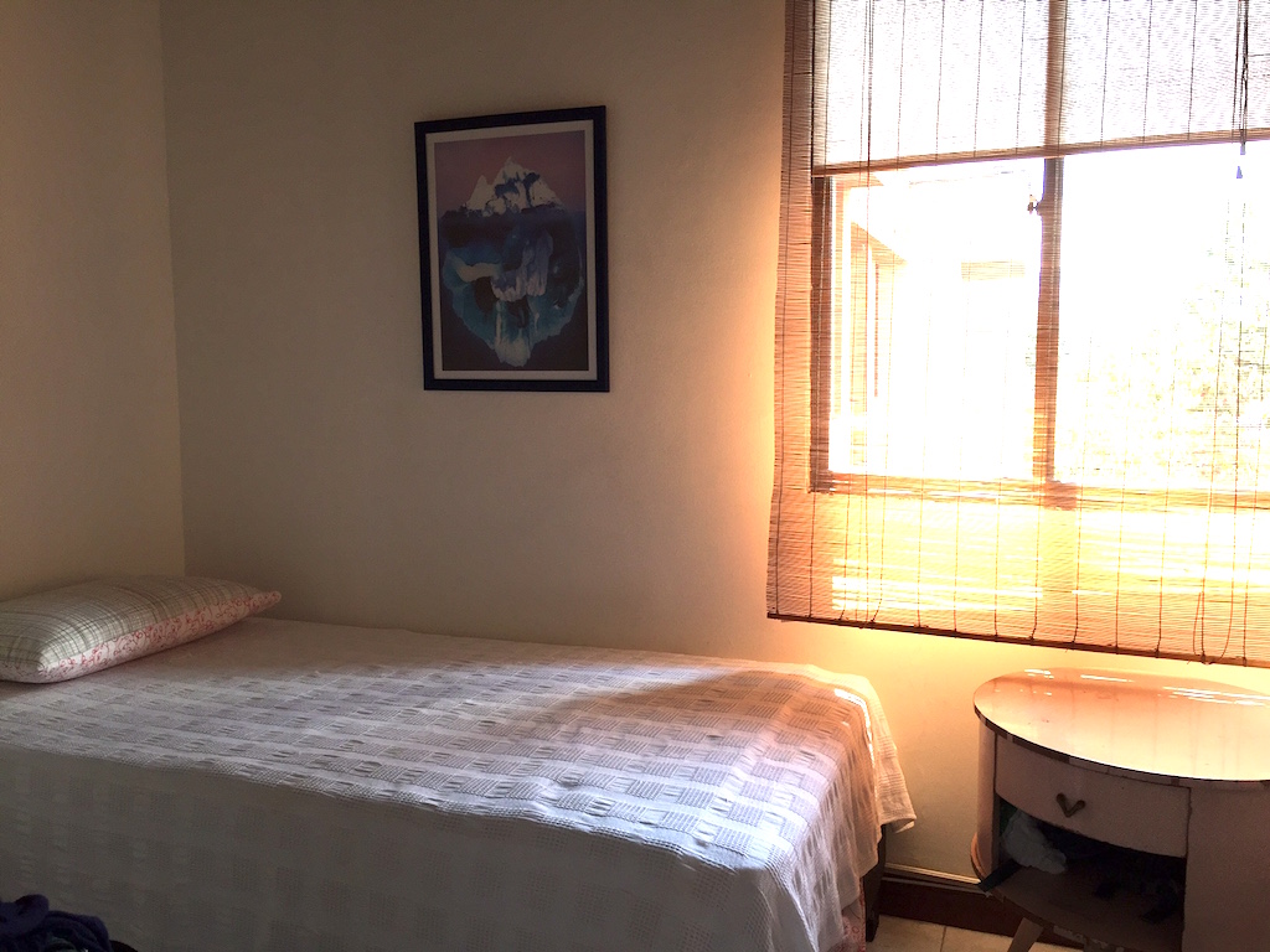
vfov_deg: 48.2
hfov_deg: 61.7
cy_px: 476
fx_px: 1064
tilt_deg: -4.1
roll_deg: +0.1
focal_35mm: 29
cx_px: 635
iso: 40
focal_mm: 4.15
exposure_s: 1/60
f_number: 2.2
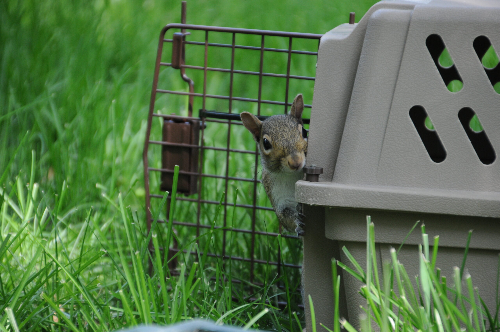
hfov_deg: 5.1
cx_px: 250
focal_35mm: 405
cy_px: 166
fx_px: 5618
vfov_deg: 3.4
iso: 640
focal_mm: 270
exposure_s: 1/250
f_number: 7.1
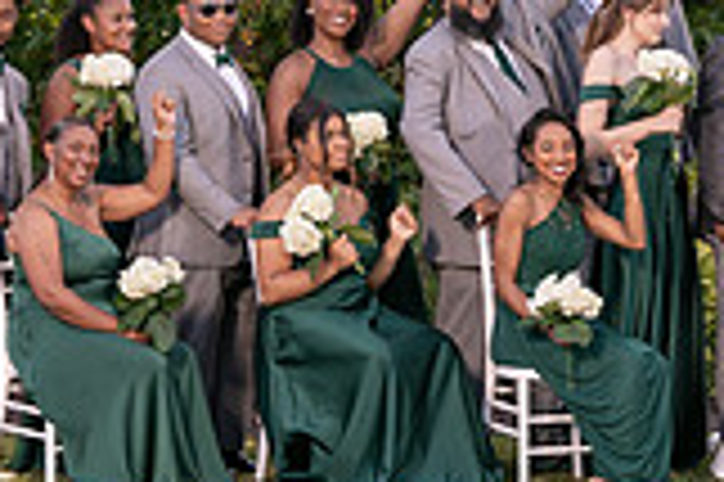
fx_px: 5284
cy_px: -223
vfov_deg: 5.2
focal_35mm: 263
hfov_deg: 7.8
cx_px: 818
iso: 125
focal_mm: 70
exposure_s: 1/200
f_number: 4
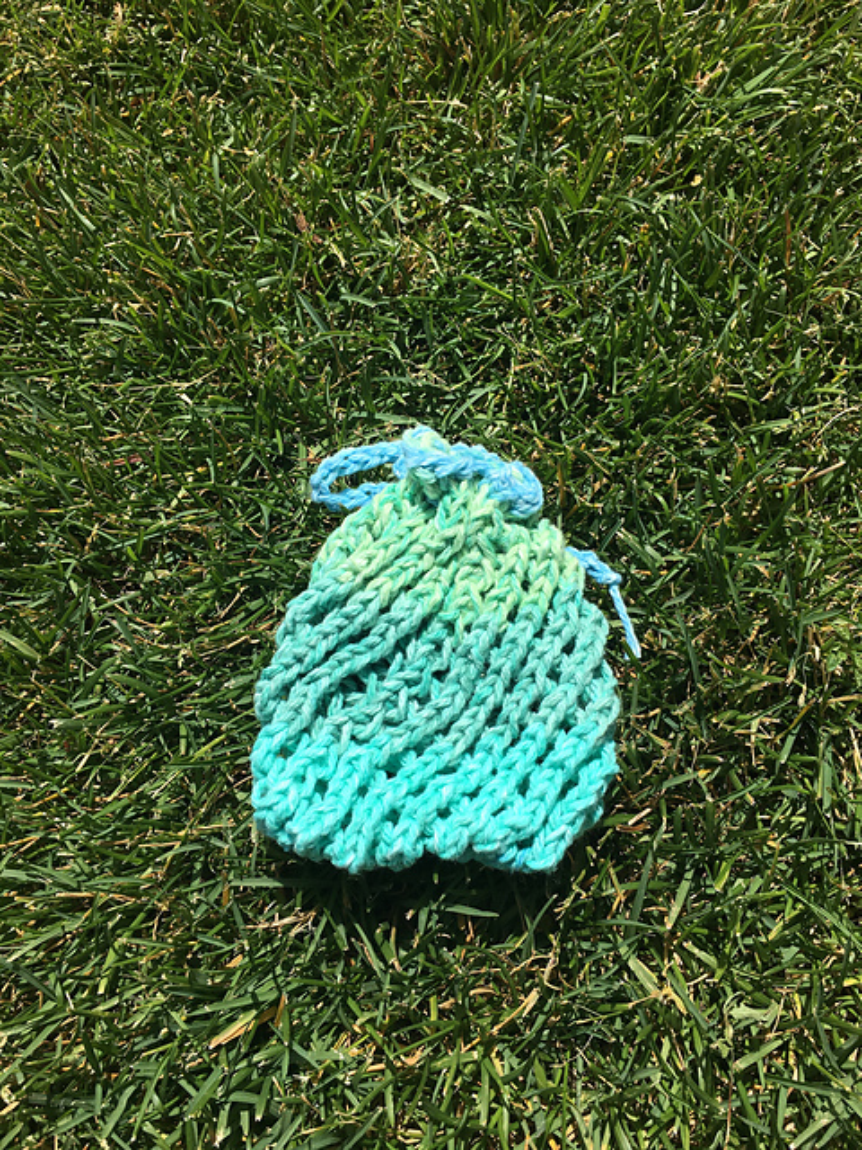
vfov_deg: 61.7
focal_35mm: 29
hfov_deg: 48.2
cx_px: 431
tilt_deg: -63.5
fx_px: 963
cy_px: 575
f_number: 2.2
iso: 25
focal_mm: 4.15
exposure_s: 1/2198
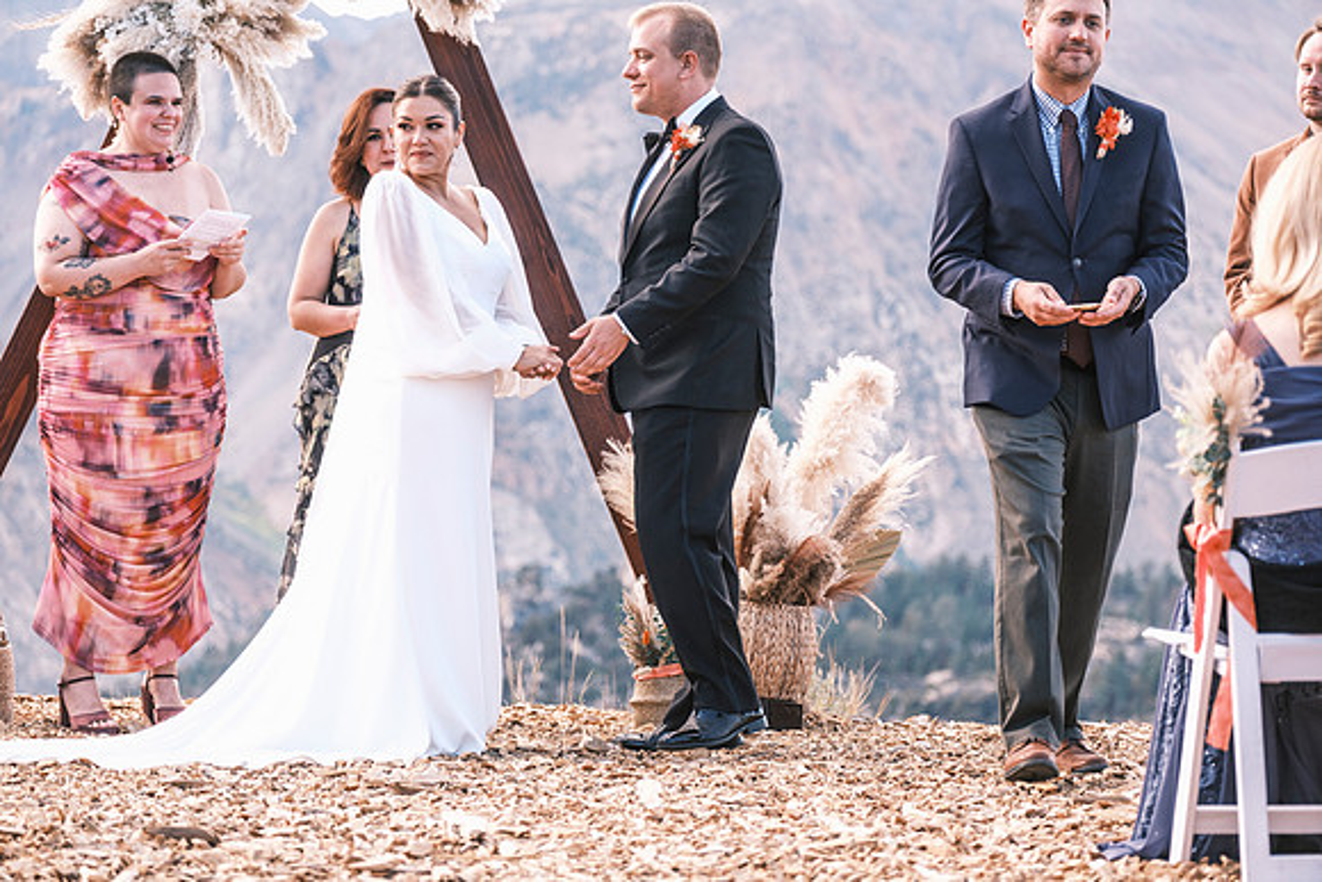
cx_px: 661
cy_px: 441
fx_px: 4114
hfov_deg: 18.3
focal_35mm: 112
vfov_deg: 12.2
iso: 400
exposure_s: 1/600
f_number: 2.8
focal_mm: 74.4
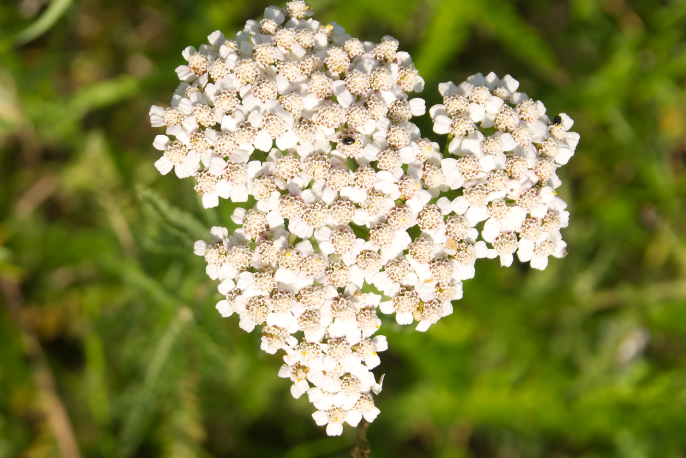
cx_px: 343
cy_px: 229
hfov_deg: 24.6
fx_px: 1572
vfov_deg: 16.6
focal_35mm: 82
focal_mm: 55
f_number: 8
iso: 160
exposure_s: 1/500
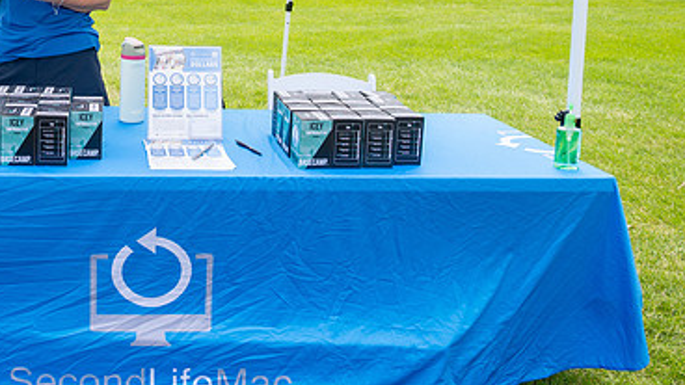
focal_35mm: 45
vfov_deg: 25.6
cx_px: 168
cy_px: 33
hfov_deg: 43.9
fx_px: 817
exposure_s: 1/400
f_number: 6.3
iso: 250
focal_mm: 25
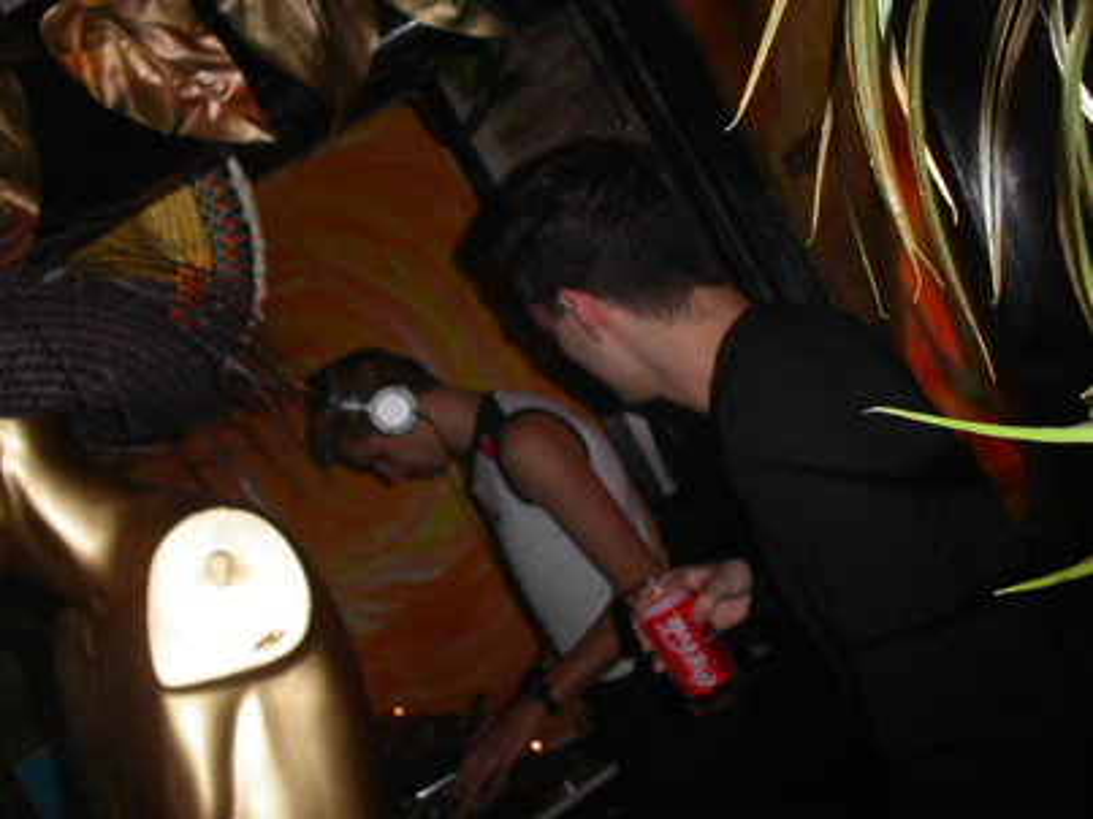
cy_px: 410
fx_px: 1199
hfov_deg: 49.0
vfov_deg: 37.7
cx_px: 546
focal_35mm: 38
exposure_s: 1/30
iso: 100
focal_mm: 7.8
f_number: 2.8
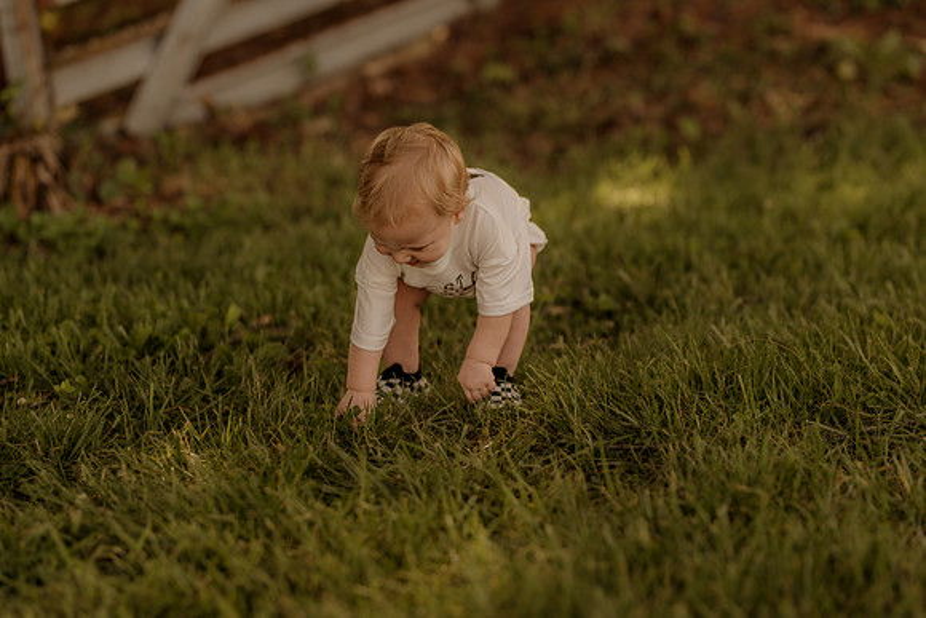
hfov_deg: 23.9
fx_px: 2187
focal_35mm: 85
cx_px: 463
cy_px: 309
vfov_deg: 16.1
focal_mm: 85
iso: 250
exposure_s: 1/1250
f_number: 2
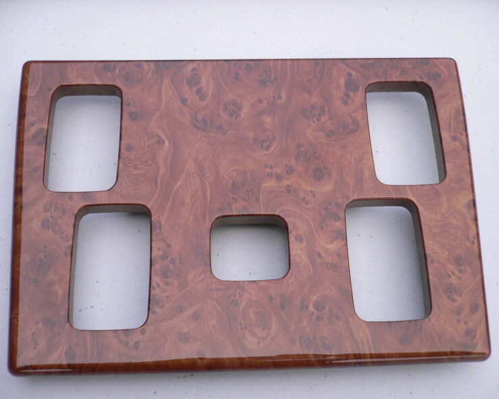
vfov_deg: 40.1
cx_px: 254
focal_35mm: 37
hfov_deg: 49.1
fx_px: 546
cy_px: 202
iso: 80
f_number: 2.8
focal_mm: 5.8
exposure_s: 1/80
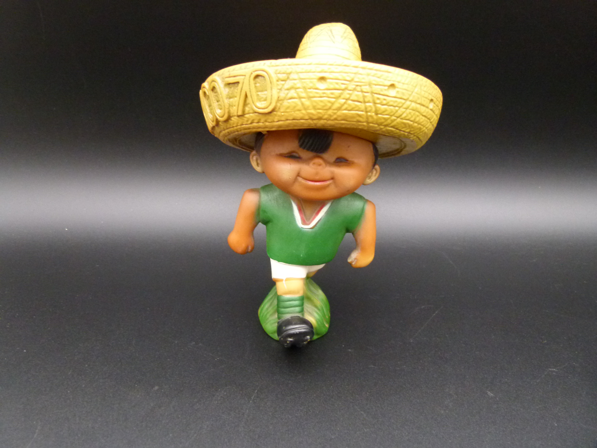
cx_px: 298
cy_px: 224
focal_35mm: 25
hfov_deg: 69.4
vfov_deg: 54.9
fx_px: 431
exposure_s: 1/40
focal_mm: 4.5
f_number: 2.8
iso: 400
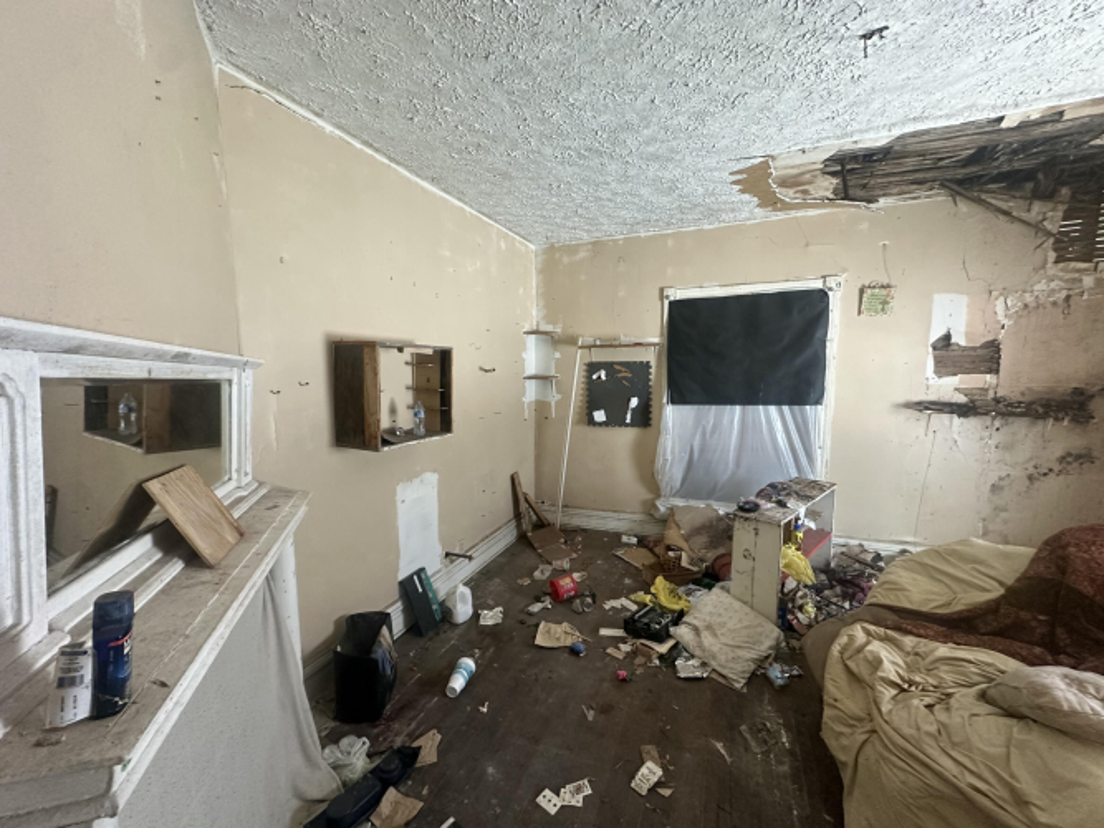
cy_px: 414
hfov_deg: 102.1
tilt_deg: -5.2
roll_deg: +0.0
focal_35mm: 14
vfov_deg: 85.7
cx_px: 552
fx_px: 446
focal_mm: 2.22
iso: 320
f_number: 2.2
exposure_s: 1/80
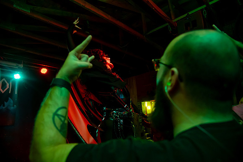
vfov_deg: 53.1
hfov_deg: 73.8
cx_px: 122
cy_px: 81
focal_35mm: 24
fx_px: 162
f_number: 4
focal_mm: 24
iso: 6400
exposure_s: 1/125
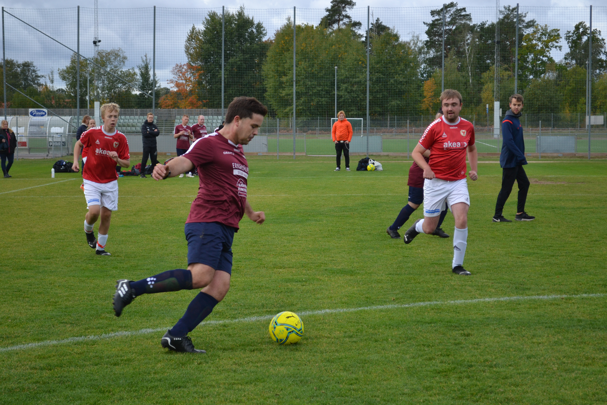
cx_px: 304
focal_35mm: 82
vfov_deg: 16.6
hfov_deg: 24.6
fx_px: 1391
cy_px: 202
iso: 450
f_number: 5.6
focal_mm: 55
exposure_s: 1/500
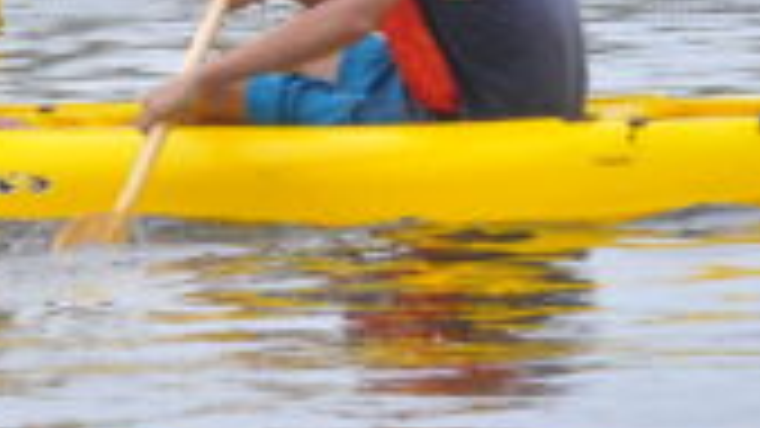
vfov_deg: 2.2
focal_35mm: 554
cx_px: -247
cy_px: -144
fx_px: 11163
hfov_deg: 3.9
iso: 400
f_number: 10
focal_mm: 98
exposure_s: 1/250
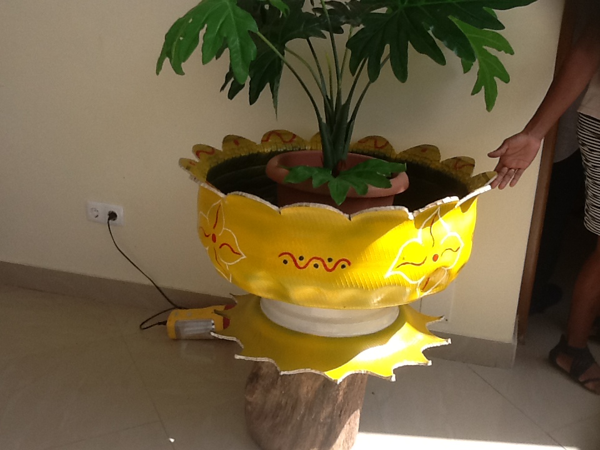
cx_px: 300
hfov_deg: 56.8
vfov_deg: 44.2
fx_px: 555
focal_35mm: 32
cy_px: 225
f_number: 2.4
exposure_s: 1/361
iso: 64
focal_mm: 2.03
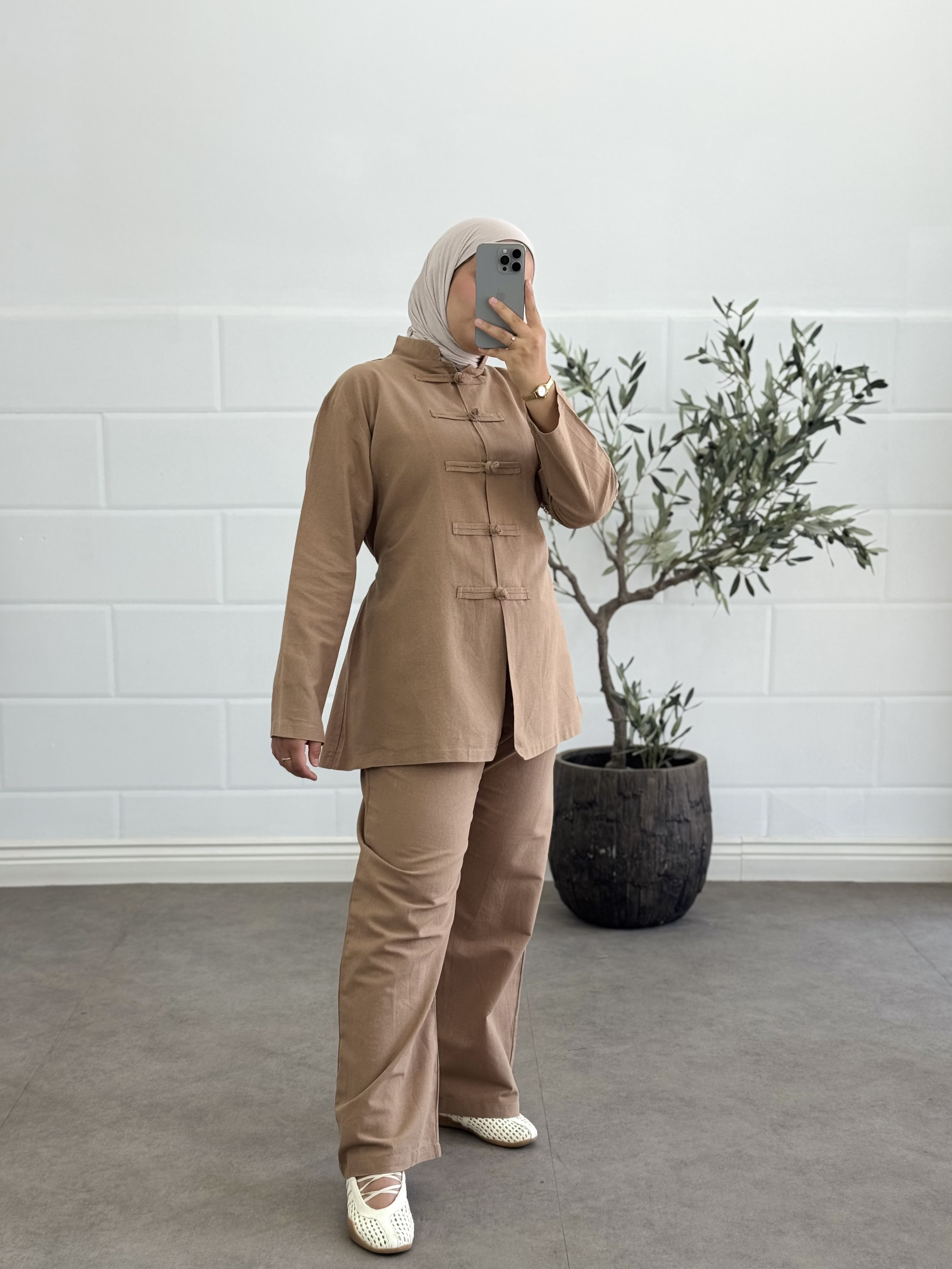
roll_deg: +0.9
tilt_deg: -15.7
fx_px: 1760
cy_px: 634
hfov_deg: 30.3
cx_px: 476
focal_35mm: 48
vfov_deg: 39.7
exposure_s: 1/197
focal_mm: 6.76
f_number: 1.78
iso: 50
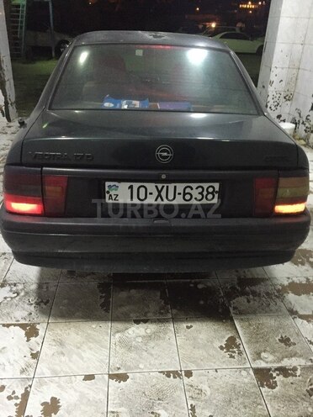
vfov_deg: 61.7
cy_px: 208
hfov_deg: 48.2
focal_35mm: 29
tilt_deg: -26.1
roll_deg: -2.3
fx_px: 350
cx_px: 156
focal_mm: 4.15
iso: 400
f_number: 2.2
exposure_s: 1/17
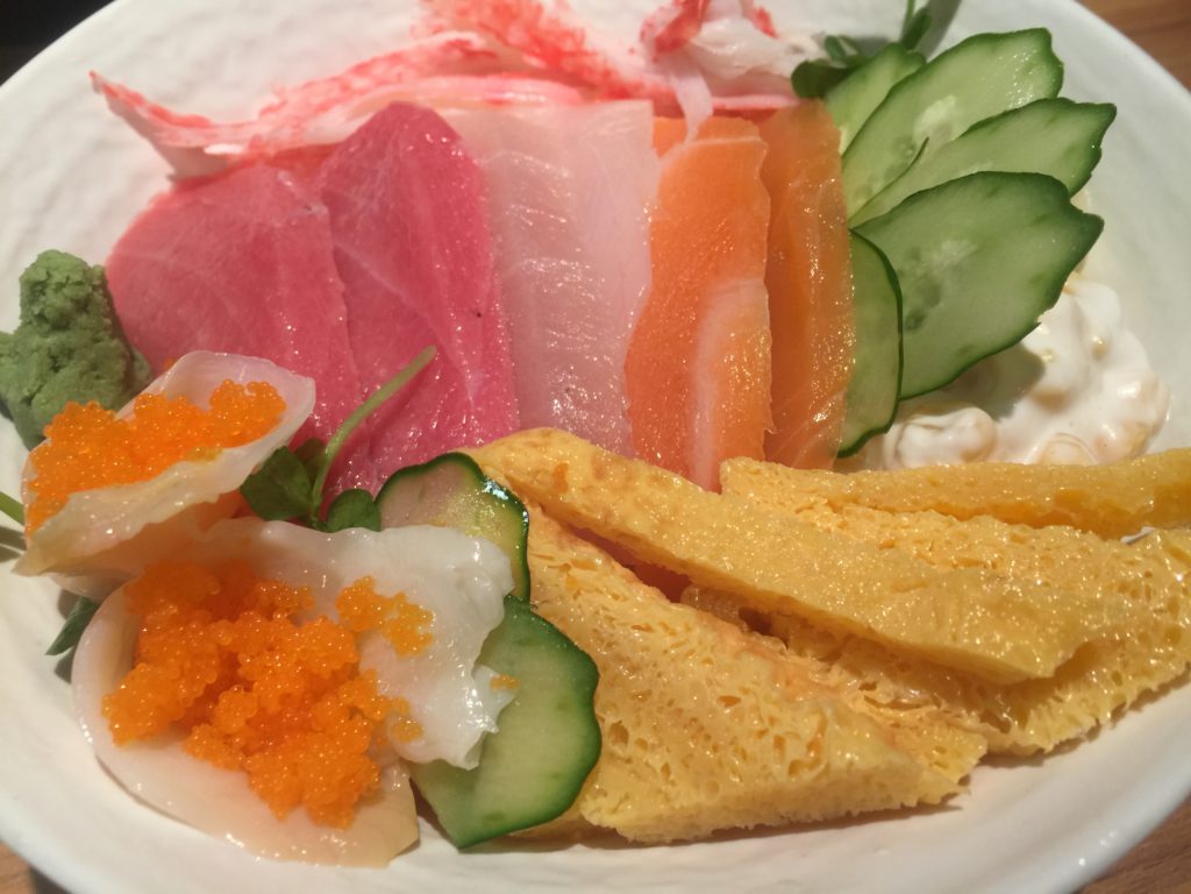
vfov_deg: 48.2
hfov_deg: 61.7
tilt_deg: -53.8
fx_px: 998
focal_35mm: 29
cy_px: 447
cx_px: 596
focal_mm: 4.15
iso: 40
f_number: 2.2
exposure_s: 1/30
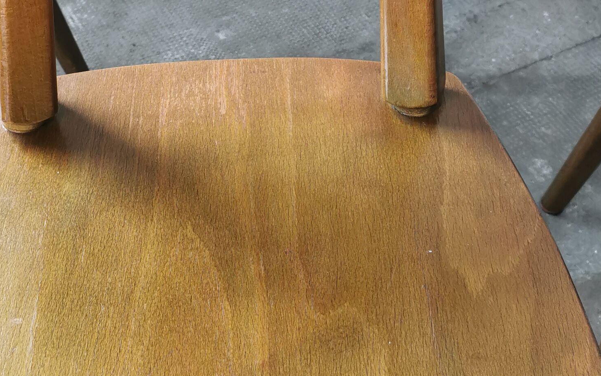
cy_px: 143
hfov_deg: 28.8
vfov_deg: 18.3
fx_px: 1163
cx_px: 208
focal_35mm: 71
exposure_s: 1/50
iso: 160
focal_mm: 5.56
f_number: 1.6
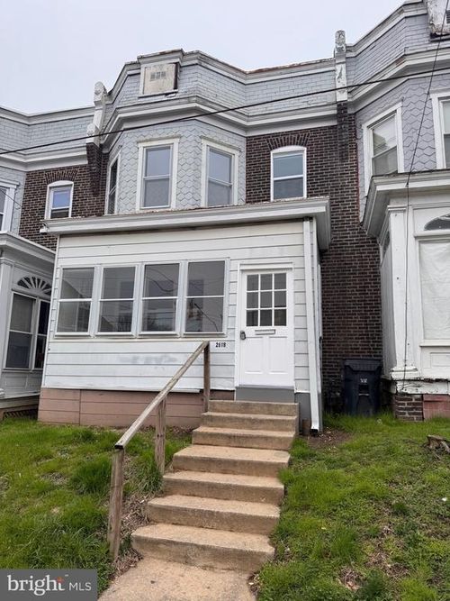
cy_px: 300
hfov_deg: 56.8
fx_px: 416
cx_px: 225
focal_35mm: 24
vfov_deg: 71.6
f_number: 1.78
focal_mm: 6.76
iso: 80
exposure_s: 1/2604
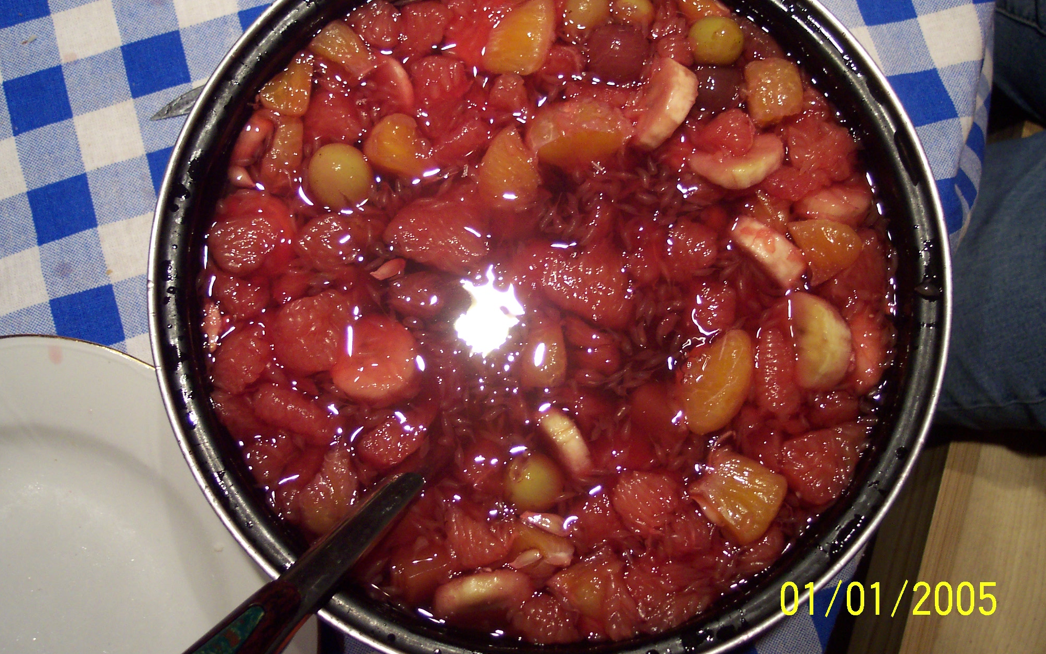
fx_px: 1169
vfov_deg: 31.2
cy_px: 300
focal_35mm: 41
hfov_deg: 48.2
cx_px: 523
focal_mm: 8
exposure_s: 1/20
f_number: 2.8
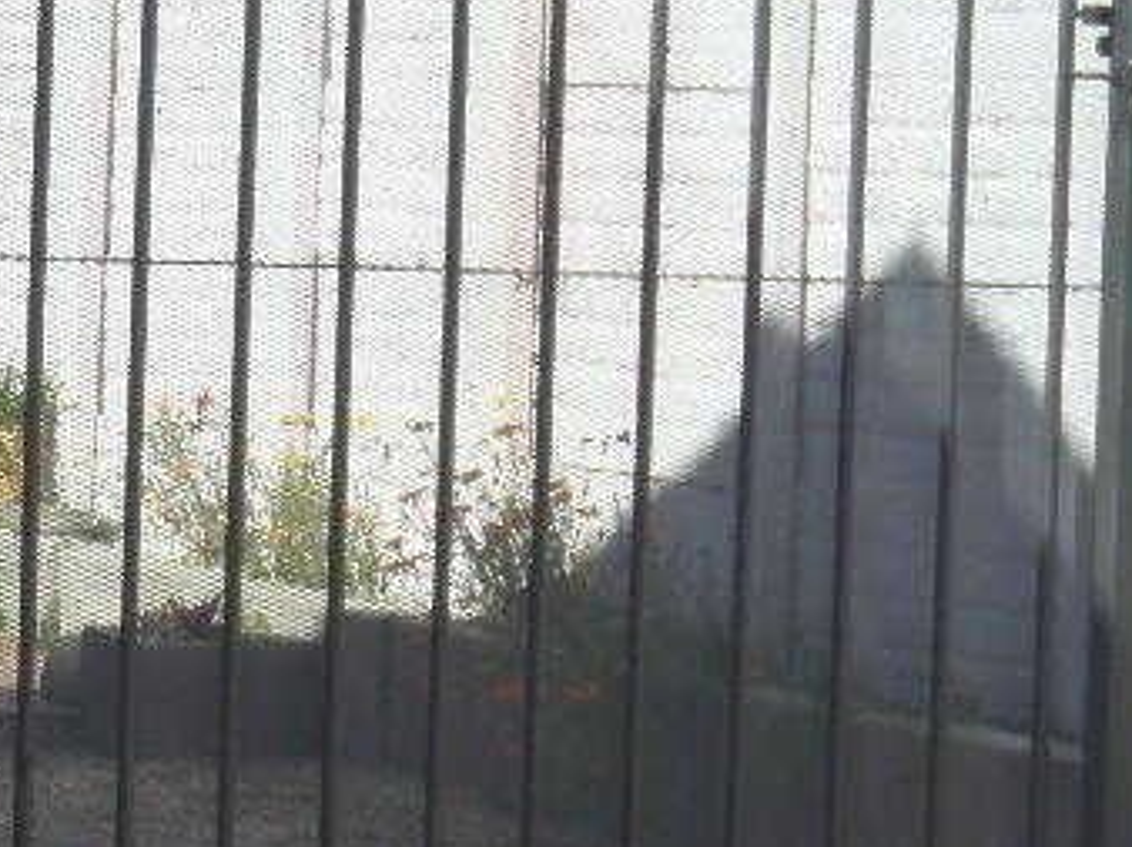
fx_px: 12385
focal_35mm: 379
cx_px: -429
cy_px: 542
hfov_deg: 5.2
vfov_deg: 3.9
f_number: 6.3
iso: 80
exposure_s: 1/90
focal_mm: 22.5
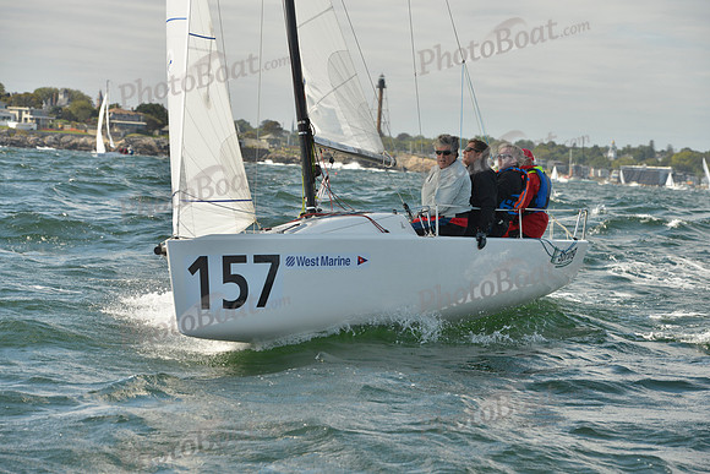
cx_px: 355
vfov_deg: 11.0
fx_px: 2466
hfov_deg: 16.4
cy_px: 237
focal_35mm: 125
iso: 400
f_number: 8
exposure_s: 1/1600
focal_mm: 125
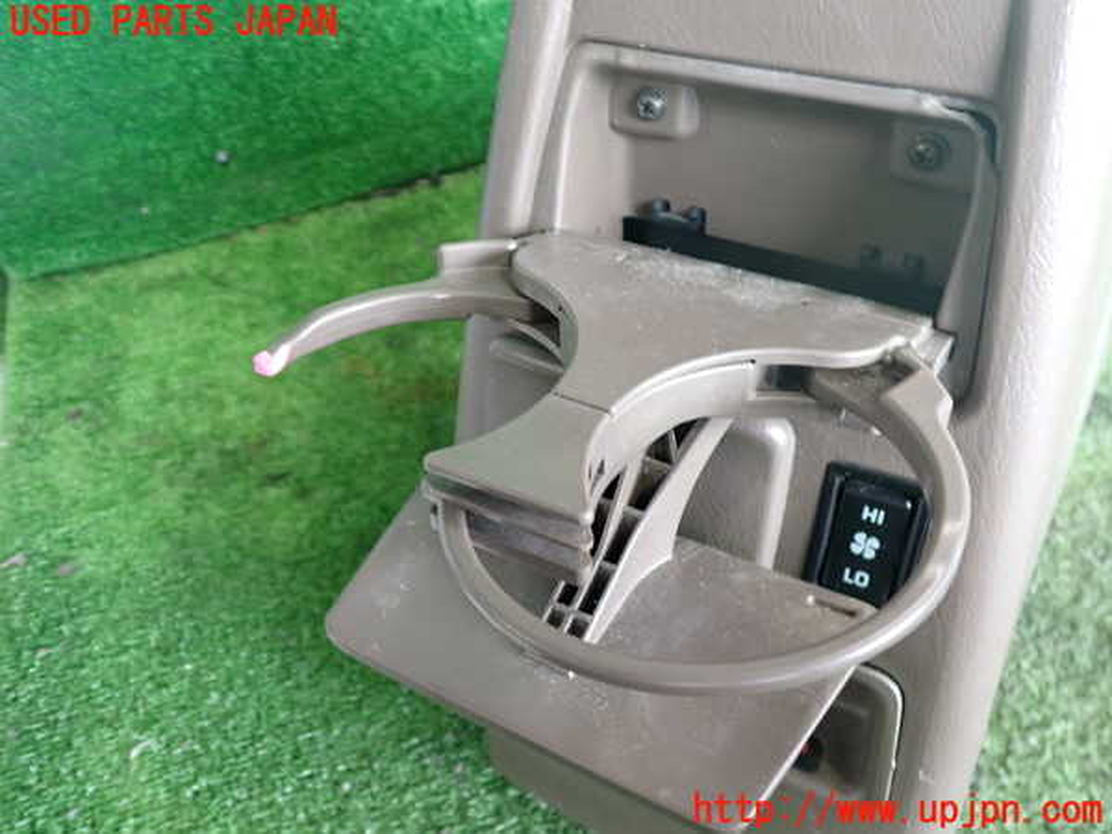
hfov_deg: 60.0
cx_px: 556
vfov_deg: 46.8
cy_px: 417
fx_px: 964
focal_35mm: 30
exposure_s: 1/30
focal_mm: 5.4
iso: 320
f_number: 2.3
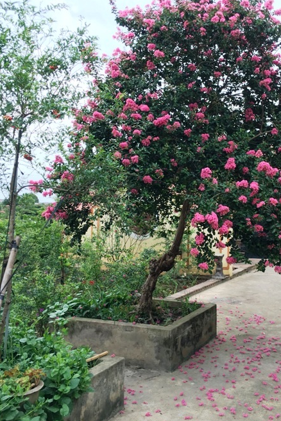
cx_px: 188
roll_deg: -1.9
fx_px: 433
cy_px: 176
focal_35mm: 37
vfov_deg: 51.7
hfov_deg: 35.6
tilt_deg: +7.3
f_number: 2.2
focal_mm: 4.15
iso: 25
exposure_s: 1/33
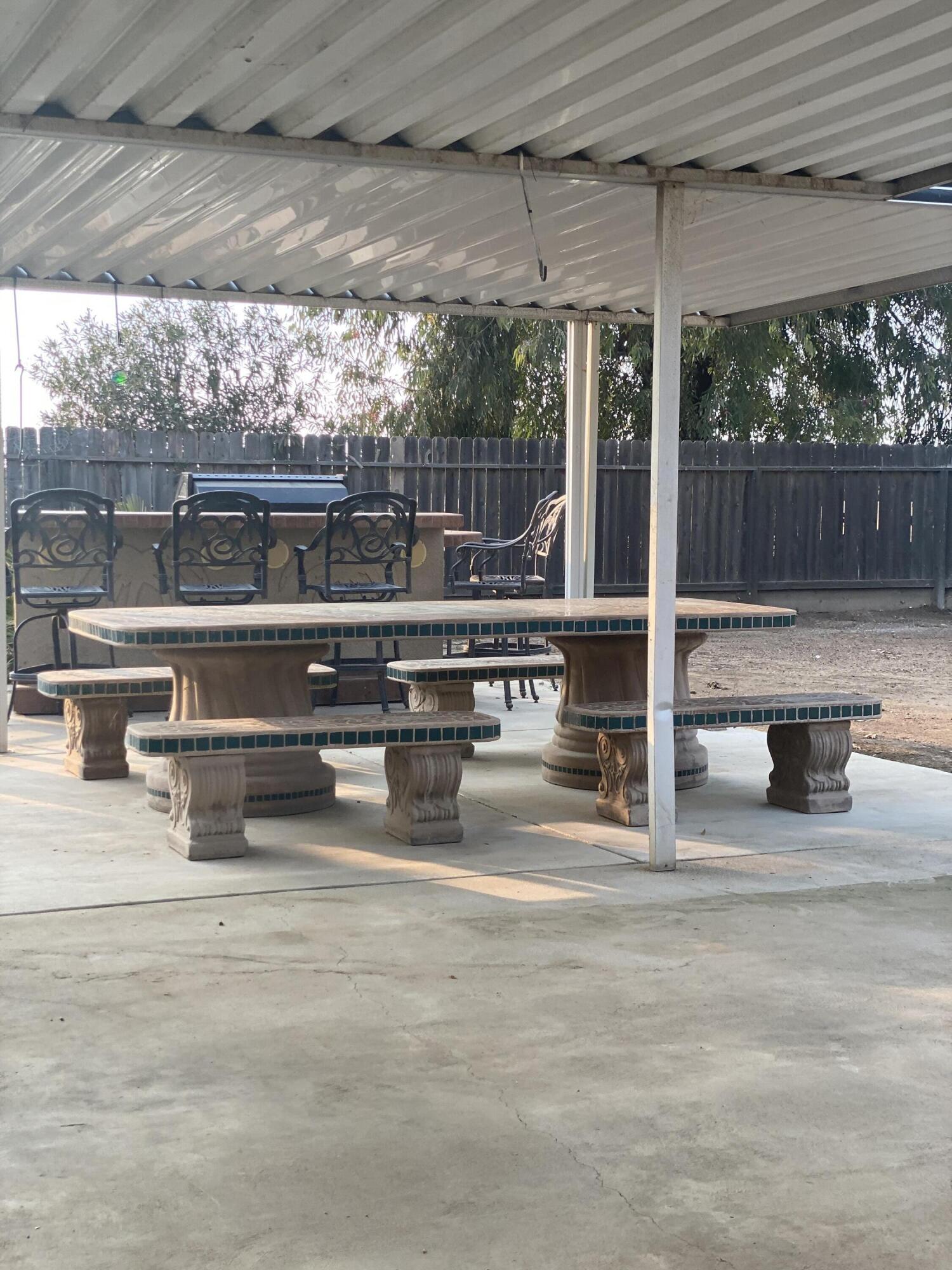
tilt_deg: -3.0
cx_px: 476
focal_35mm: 52
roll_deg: -0.5
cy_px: 635
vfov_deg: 36.8
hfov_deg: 28.0
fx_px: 1907
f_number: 2
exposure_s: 1/122
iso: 25
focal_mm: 6
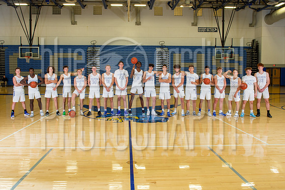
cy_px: 86
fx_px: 251
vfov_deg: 41.3
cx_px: 139
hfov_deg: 59.1
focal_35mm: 32
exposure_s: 1/160
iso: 640
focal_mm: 27
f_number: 5
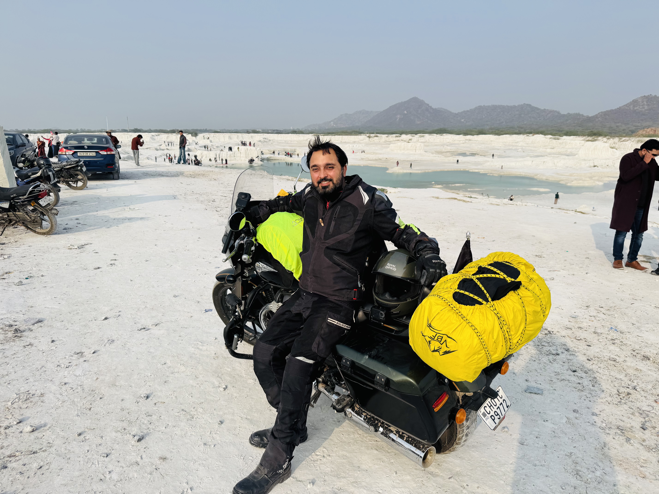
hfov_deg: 71.6
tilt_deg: -12.3
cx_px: 330
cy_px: 247
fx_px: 457
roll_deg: +0.2
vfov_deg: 56.8
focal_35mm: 24
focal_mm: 6.76
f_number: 1.78
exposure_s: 1/4950
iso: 80
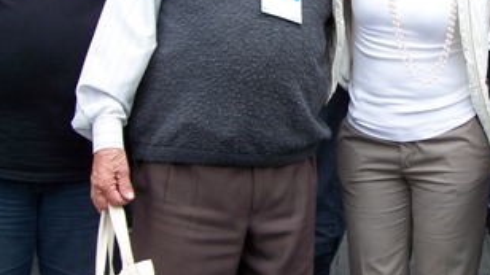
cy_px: 78
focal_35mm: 86
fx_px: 1117
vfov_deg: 14.0
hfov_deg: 24.4
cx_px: 380
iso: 80
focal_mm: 6.3
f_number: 2.8
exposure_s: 1/125
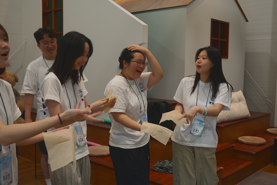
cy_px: 92
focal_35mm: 40
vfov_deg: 33.4
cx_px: 138
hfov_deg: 48.5
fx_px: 308
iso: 500
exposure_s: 1/50
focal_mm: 40
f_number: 8
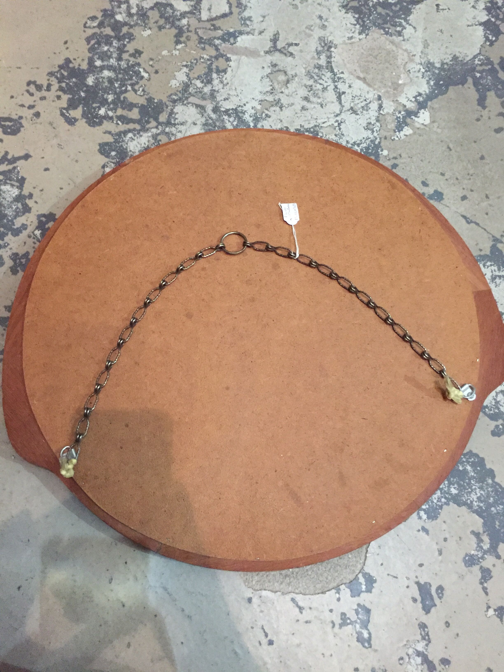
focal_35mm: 29
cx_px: 252
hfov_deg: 48.2
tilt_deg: -70.9
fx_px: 563
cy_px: 336
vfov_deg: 61.7
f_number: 2.2
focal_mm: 4.15
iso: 320
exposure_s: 1/17
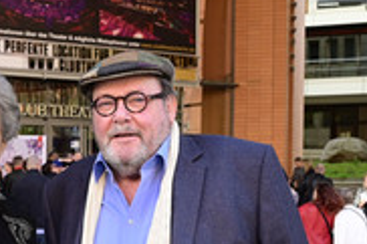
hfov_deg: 25.4
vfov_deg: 16.7
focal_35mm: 78
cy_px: 288
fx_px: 797
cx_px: 64
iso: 800
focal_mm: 31.5
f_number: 7.1
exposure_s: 1/200
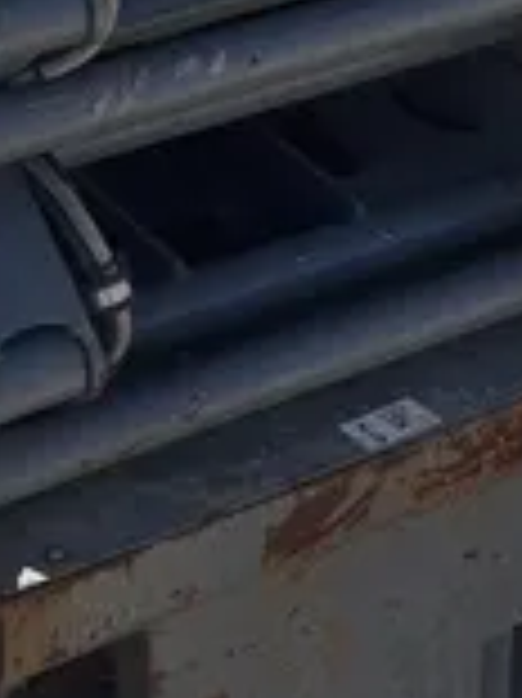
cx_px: 22
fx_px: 2476
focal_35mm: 123
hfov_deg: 11.9
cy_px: -358
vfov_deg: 14.9
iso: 50
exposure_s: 1/2398
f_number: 1.6
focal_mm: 5.96
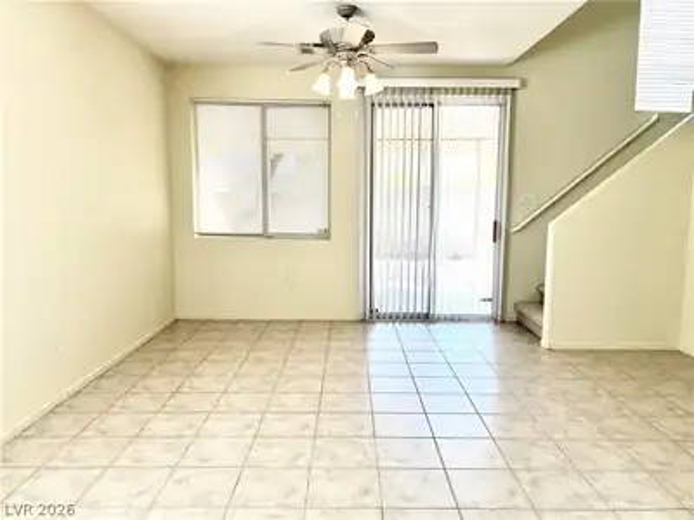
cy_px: 260
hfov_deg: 67.3
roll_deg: +0.2
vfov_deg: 53.1
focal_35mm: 26
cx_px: 347
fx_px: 521
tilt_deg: -5.8
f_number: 1.5
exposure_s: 1/179
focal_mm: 5.7
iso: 40
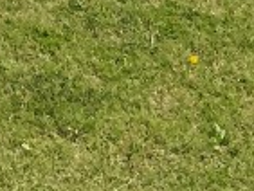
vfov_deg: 6.2
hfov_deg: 8.9
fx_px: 1542
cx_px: -254
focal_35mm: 210
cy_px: -499
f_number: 1.8
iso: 20
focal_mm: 3
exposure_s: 1/3322
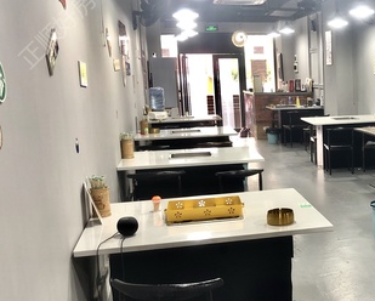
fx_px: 589
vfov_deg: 28.6
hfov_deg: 33.0
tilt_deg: -10.5
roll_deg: +2.0
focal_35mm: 53
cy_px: 177
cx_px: 356
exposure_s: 1/17
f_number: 1.8
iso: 40
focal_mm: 3.99
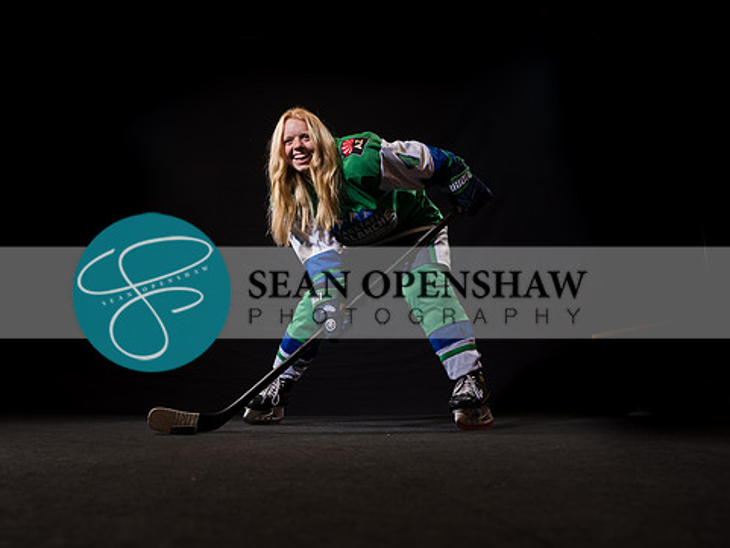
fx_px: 696
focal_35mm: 33
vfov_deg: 43.0
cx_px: 323
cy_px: 281
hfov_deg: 55.2
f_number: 3.2
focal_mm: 24
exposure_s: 1/160
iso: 80
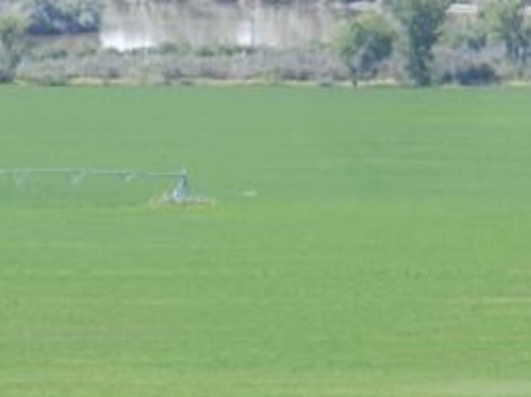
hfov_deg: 3.7
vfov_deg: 2.8
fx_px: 8184
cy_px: 132
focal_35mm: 534
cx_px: -115
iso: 160
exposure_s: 1/400
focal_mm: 38.2
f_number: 5.6
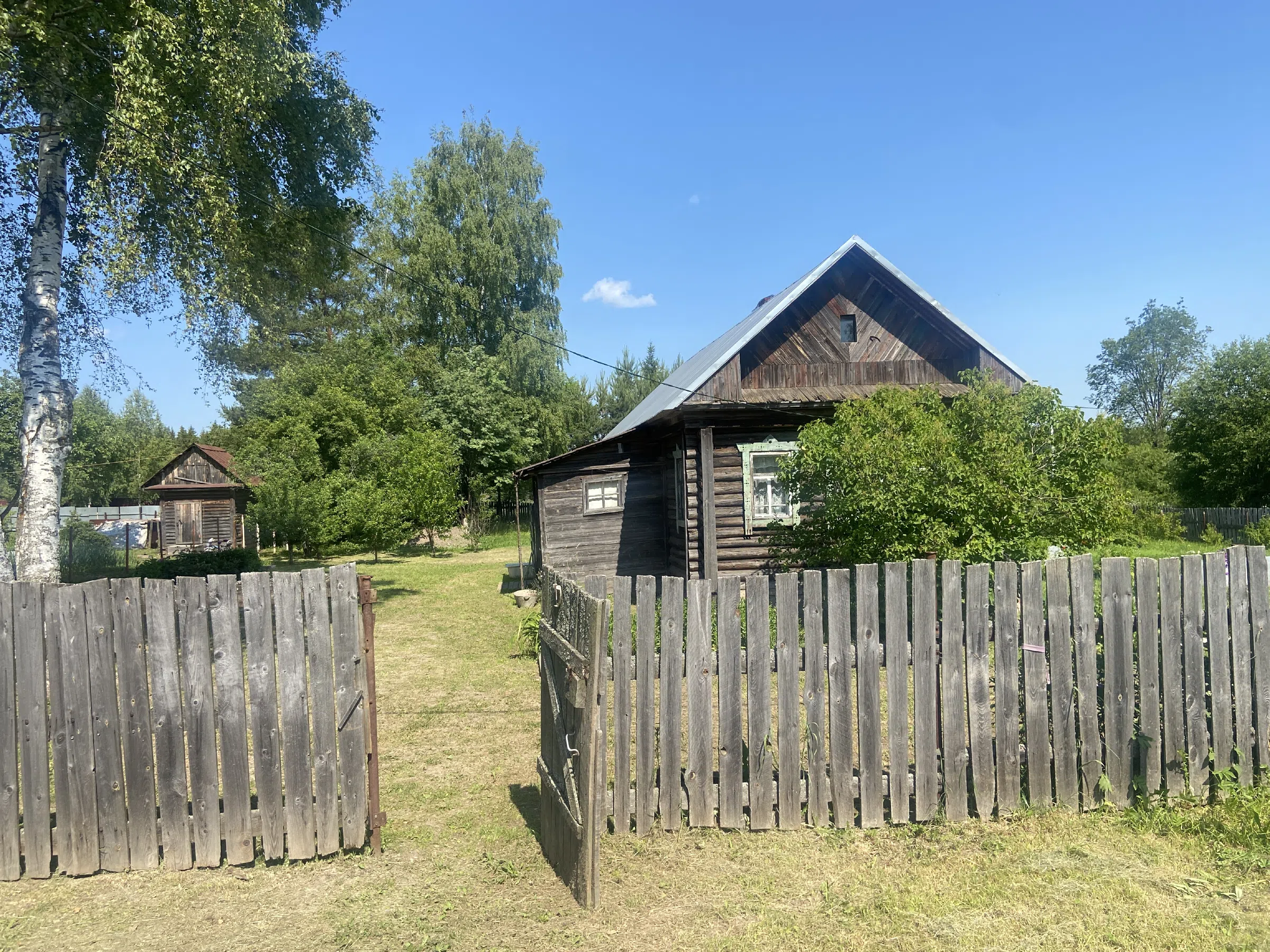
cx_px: 635
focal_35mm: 26
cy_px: 476
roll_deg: +3.0
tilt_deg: +0.1
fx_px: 954
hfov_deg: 67.3
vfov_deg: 53.1
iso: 32
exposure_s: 1/2066
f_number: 1.8
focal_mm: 4.25
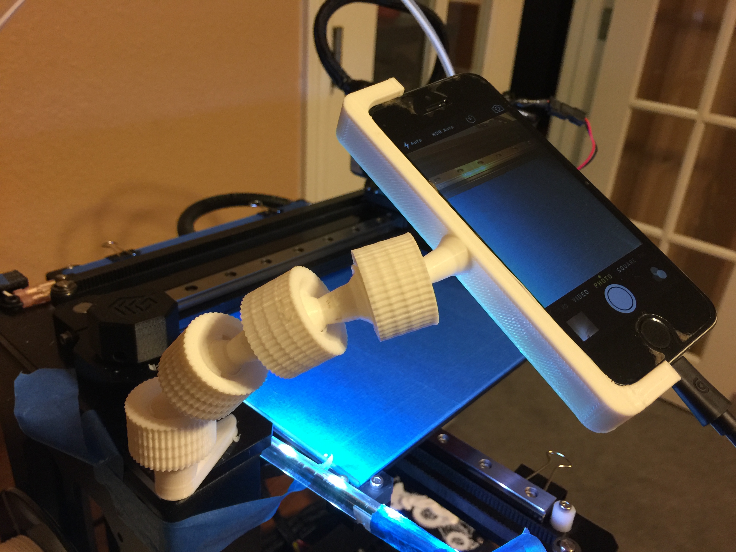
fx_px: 617
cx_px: 368
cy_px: 276
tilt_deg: -26.8
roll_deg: -4.9
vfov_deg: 48.2
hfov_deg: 61.7
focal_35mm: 29
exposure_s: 1/15
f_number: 2.2
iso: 80
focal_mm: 4.15
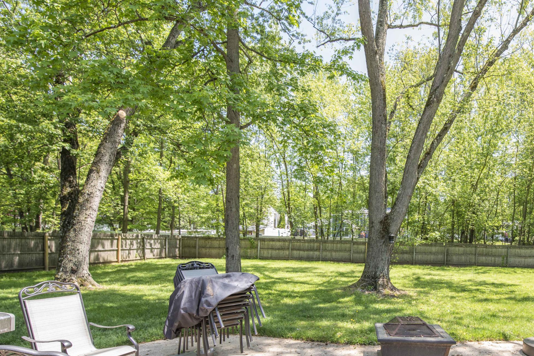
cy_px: 246
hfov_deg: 72.1
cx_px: 384
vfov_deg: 53.7
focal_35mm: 23
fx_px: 341
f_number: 5.6
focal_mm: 15
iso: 200
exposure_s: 1/125
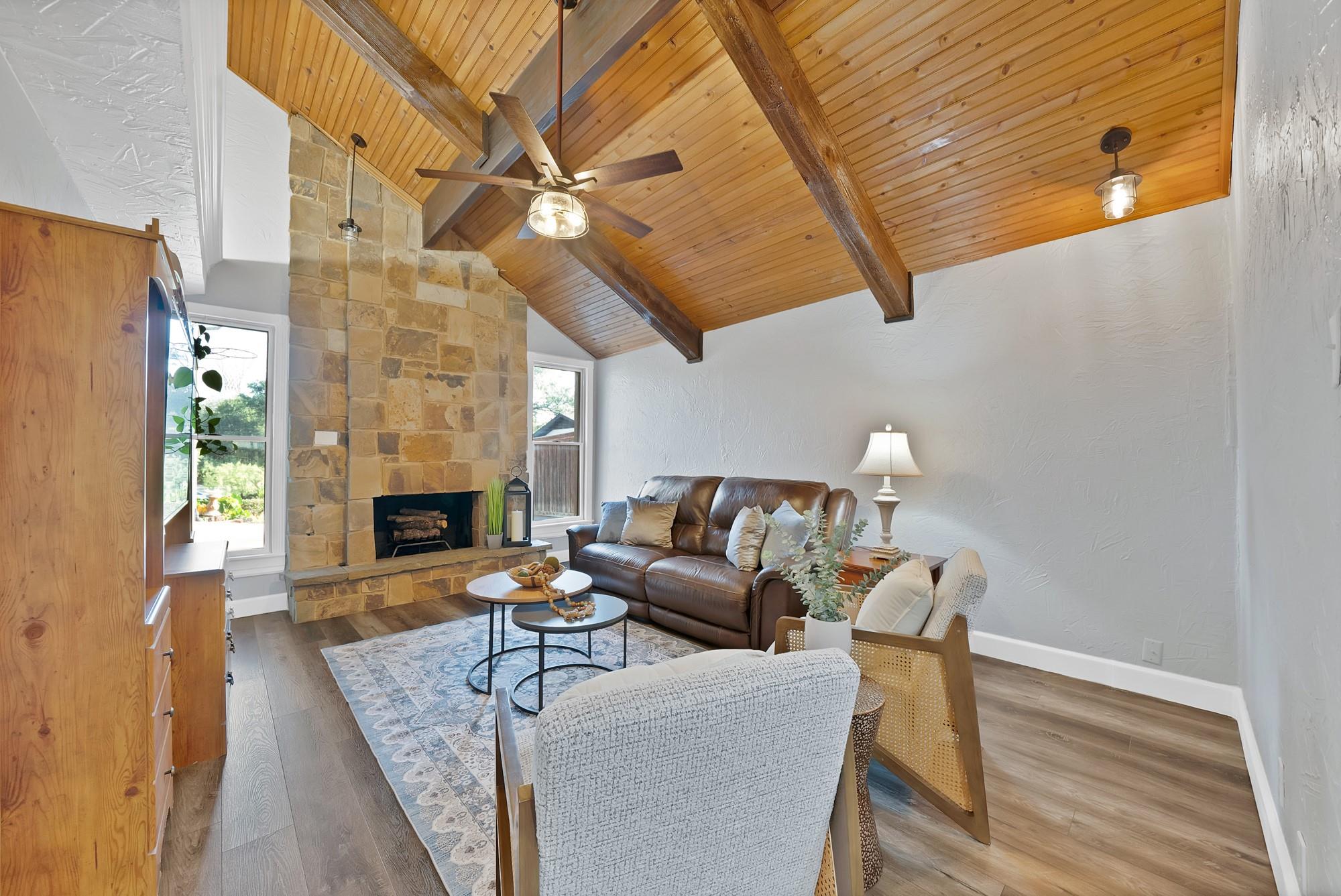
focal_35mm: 12
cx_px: 670
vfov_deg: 90.1
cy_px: 448
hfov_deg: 112.6
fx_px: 447
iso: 640
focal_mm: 12
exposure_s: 2
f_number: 9
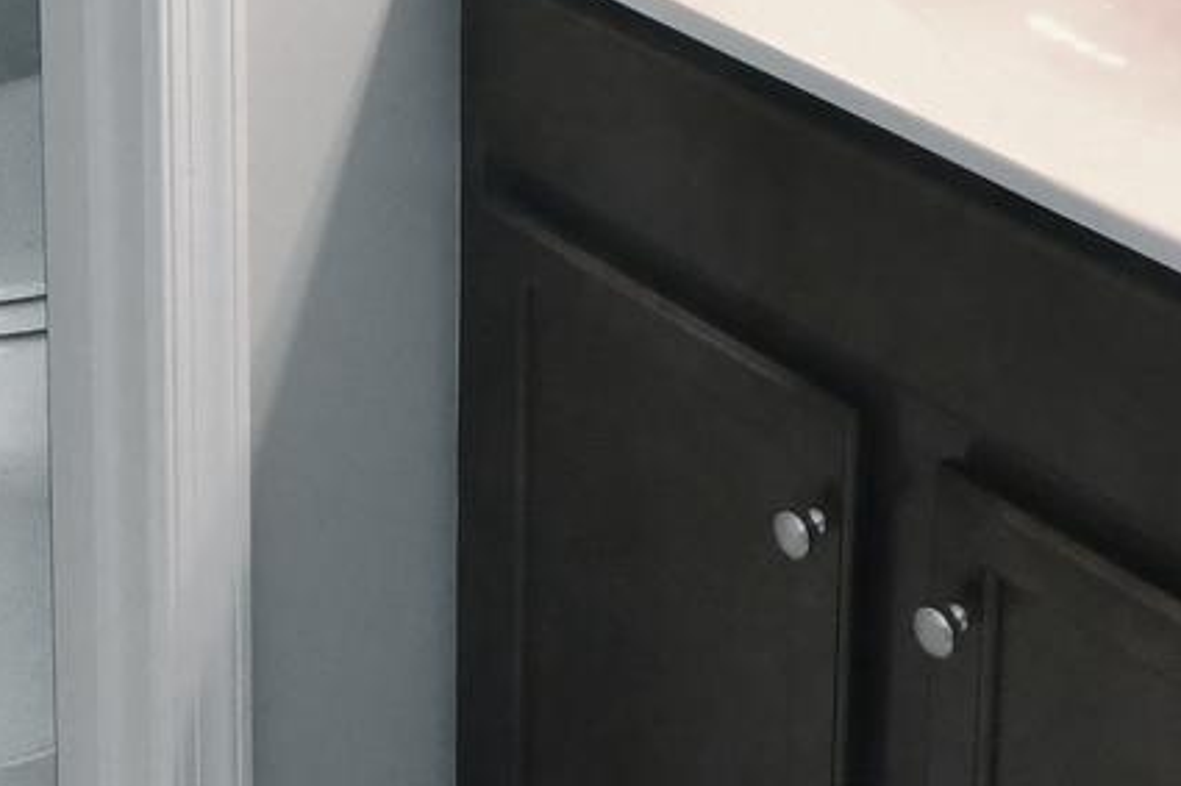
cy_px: -654
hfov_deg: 24.8
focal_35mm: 82
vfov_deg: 14.5
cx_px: 520
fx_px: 2689
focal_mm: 11.5
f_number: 7.1
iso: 2200
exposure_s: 1/60
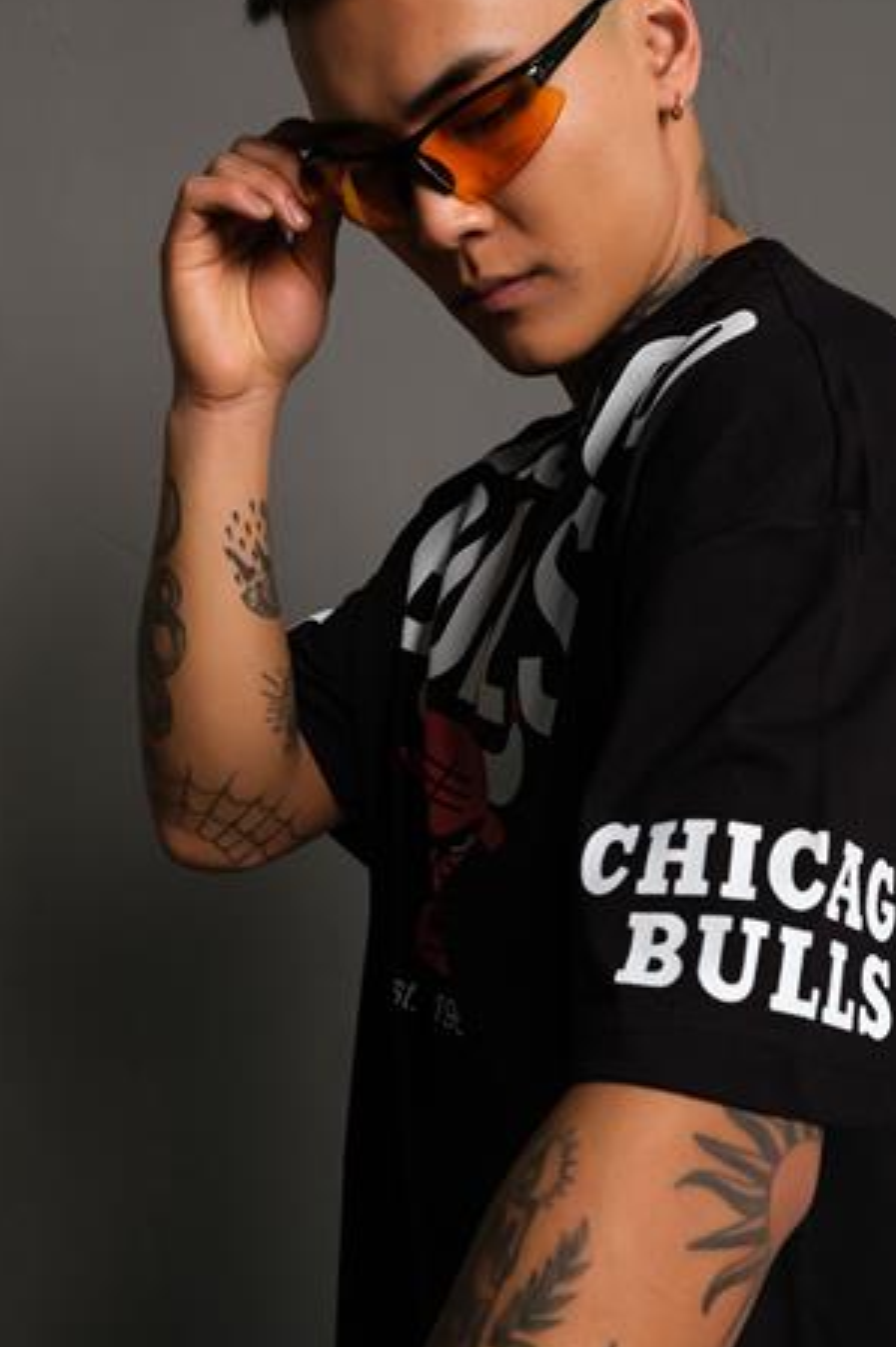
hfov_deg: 31.0
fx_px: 1606
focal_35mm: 43
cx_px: 563
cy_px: 616
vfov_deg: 45.4
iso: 160
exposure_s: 1/160
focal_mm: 22.3
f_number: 5
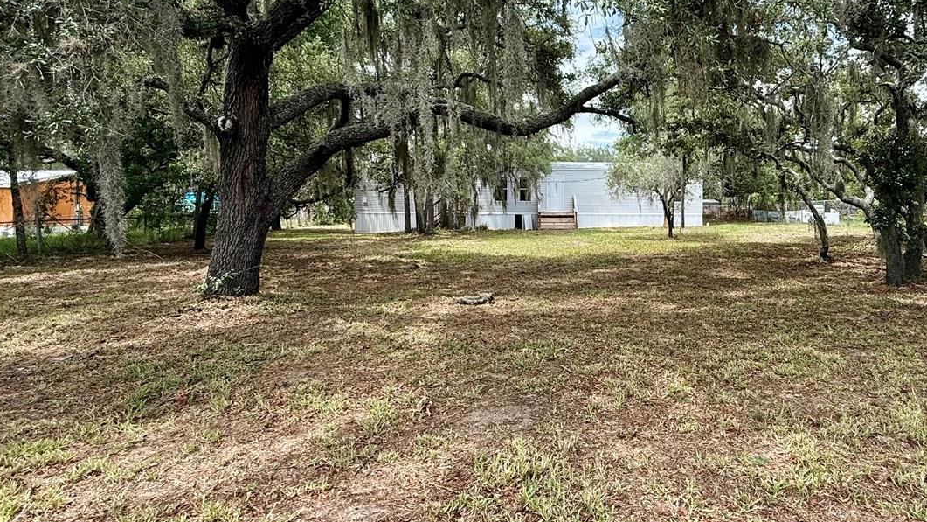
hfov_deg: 77.6
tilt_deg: +0.1
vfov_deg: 49.2
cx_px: 566
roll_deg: -0.8
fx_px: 565
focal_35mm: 23
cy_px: 206
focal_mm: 2.22
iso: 64
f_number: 2.2
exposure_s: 1/549
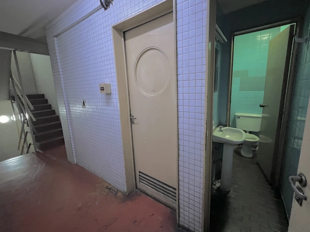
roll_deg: +2.1
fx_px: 125
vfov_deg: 85.6
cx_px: 160
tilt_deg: -10.1
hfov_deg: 102.0
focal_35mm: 14
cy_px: 112
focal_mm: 1.57
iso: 800
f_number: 1.8
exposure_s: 1/33
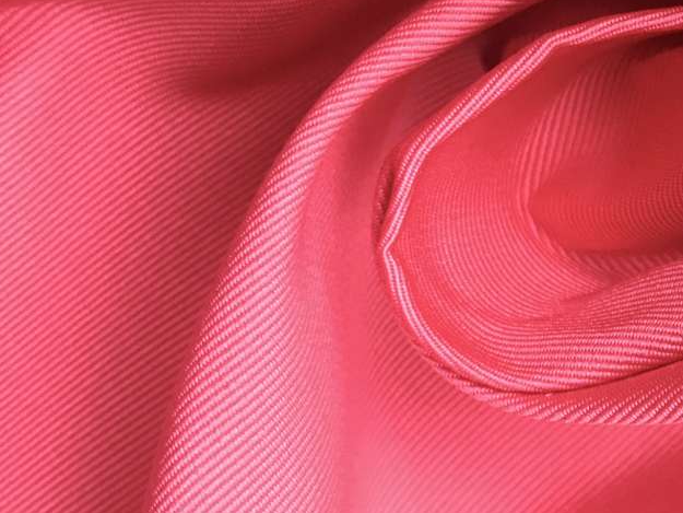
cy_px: 65
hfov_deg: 21.4
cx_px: 787
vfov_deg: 17.0
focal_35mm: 86
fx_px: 1697
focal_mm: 3.99
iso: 40
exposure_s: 1/20
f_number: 1.8
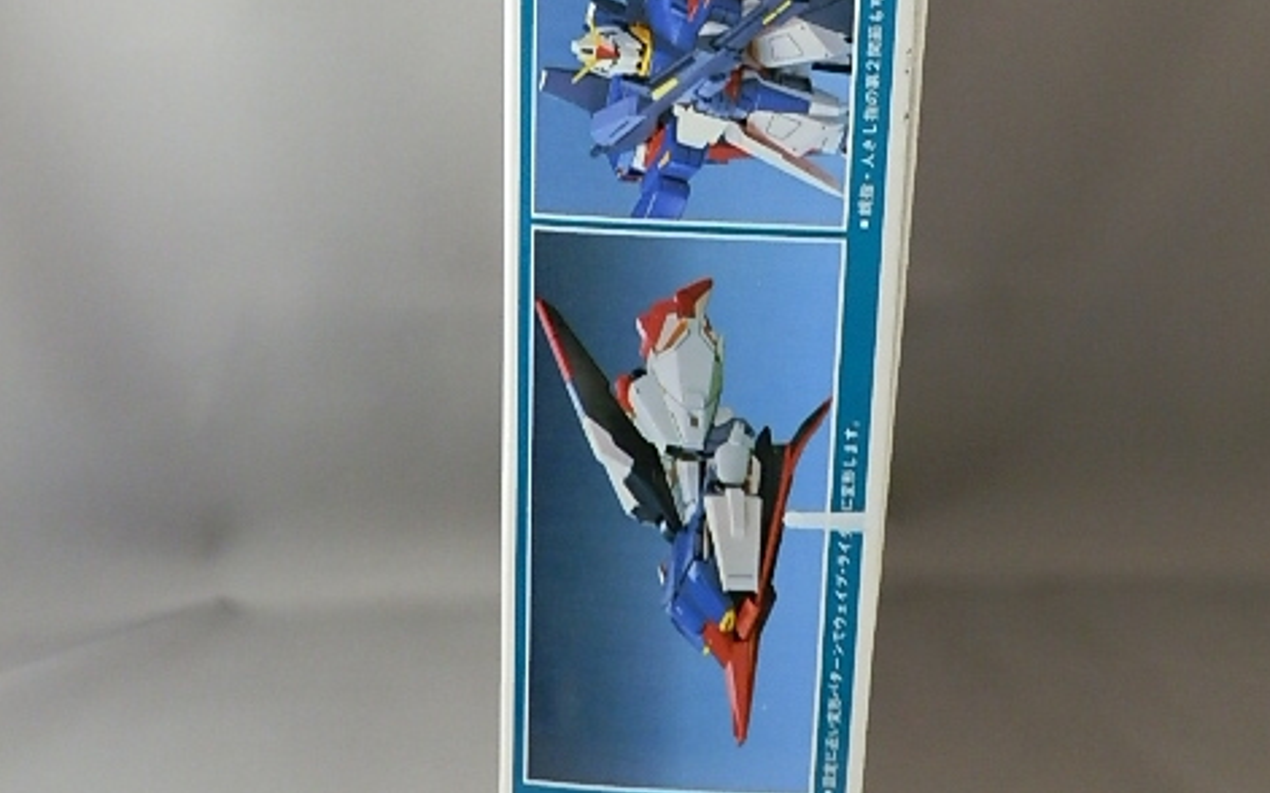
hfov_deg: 41.1
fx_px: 1695
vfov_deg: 26.0
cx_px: 644
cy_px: 208
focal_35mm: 49
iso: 250
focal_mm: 6.17
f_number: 3.5
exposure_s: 1/8
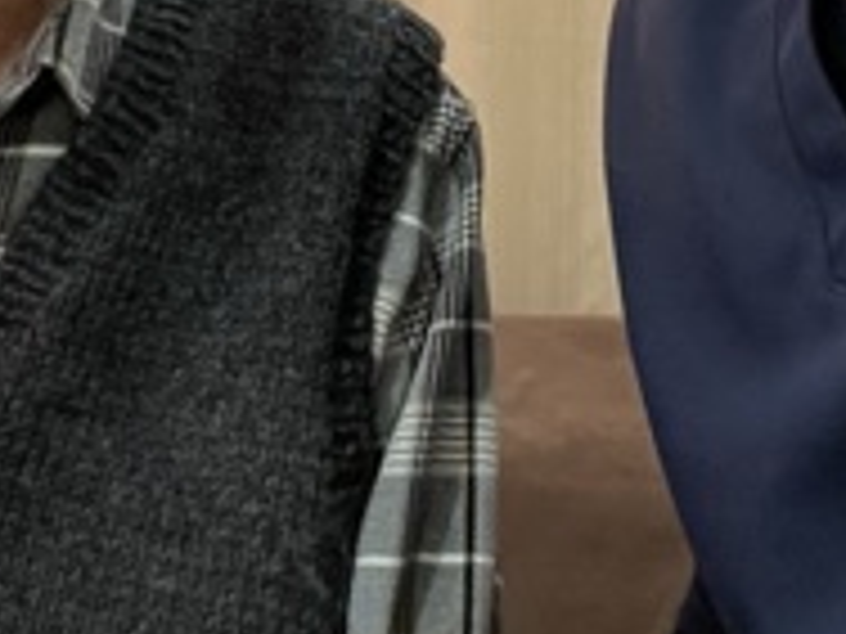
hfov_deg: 22.1
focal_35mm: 88
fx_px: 2151
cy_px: -454
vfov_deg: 14.9
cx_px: 252
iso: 200
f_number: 2.2
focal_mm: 2.71
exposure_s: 1/50
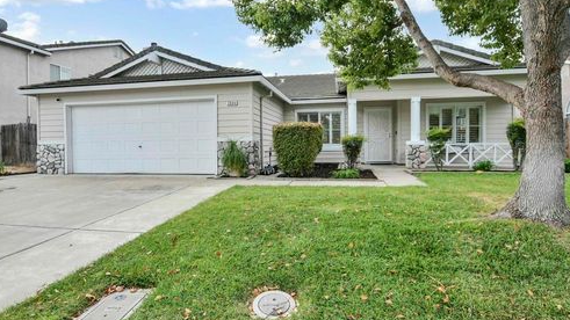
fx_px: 242
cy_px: 148
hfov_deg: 99.4
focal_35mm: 16
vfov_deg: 67.0
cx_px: 284
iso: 200
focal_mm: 10
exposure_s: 1/320
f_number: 4.5
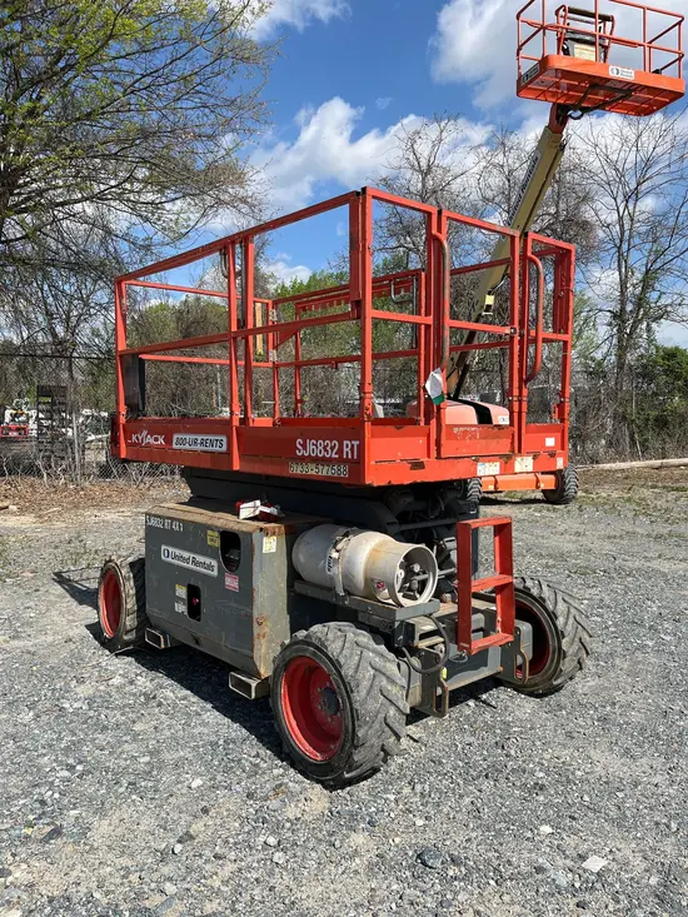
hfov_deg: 53.1
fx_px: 689
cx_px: 344
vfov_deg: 67.3
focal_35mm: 26
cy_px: 458
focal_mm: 5.1
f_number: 1.6
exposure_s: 1/3215
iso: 50
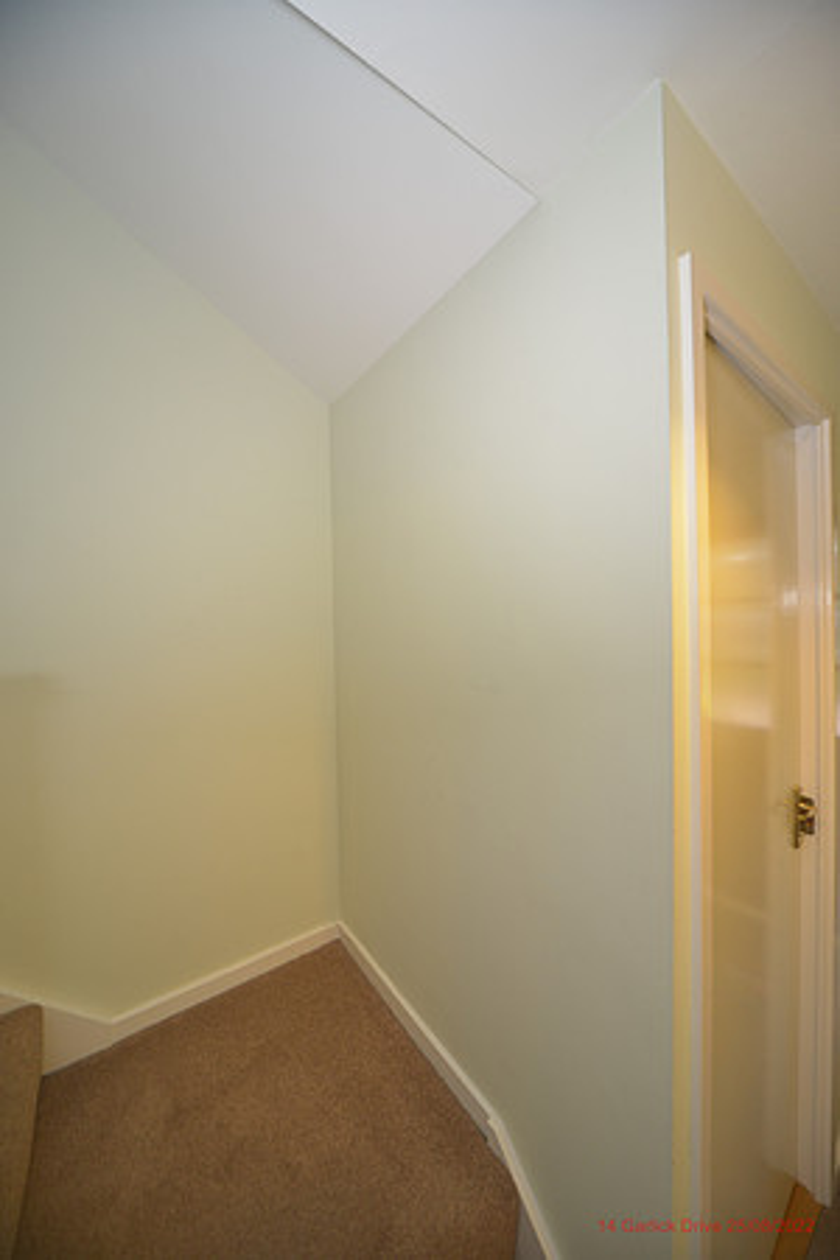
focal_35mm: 12
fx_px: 420
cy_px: 630
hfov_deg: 90.0
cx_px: 420
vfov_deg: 112.6
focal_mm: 12
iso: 560
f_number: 5.6
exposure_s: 1/30
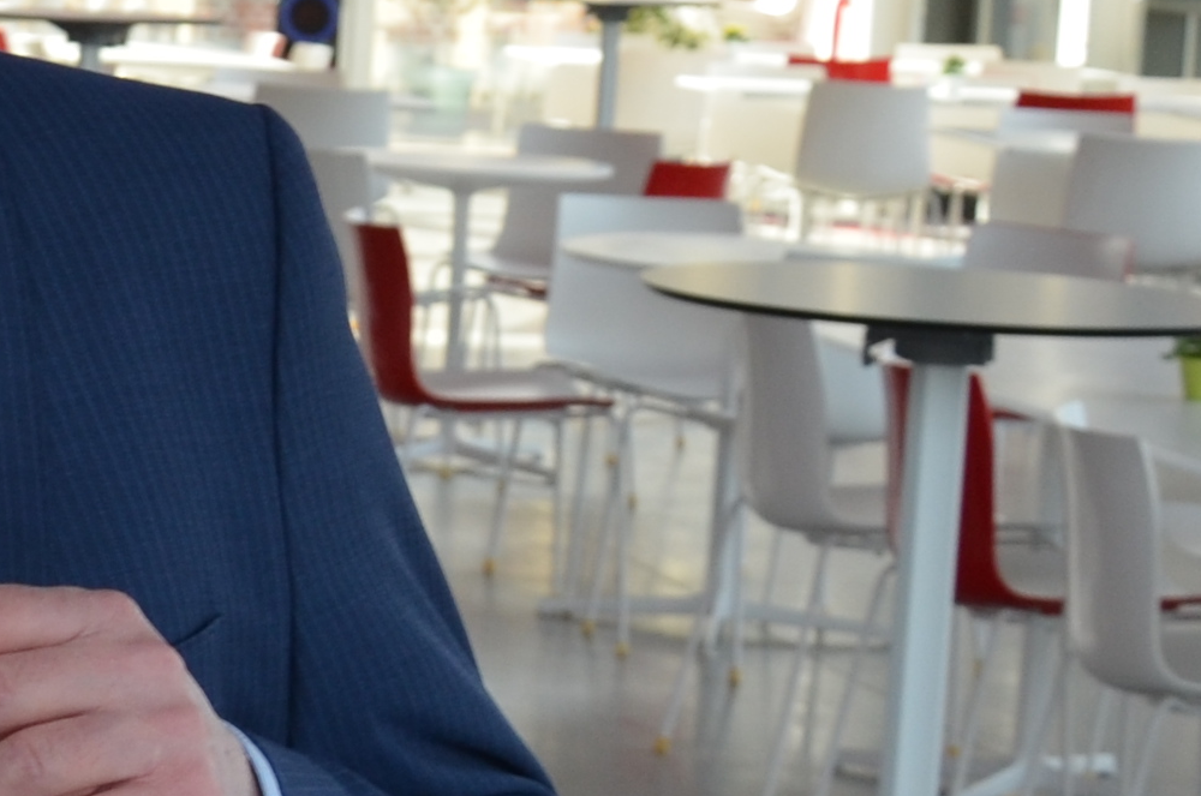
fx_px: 4429
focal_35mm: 133
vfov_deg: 10.3
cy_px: 417
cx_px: -736
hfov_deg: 14.2
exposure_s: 1/125
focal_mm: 18
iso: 250
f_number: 5.6
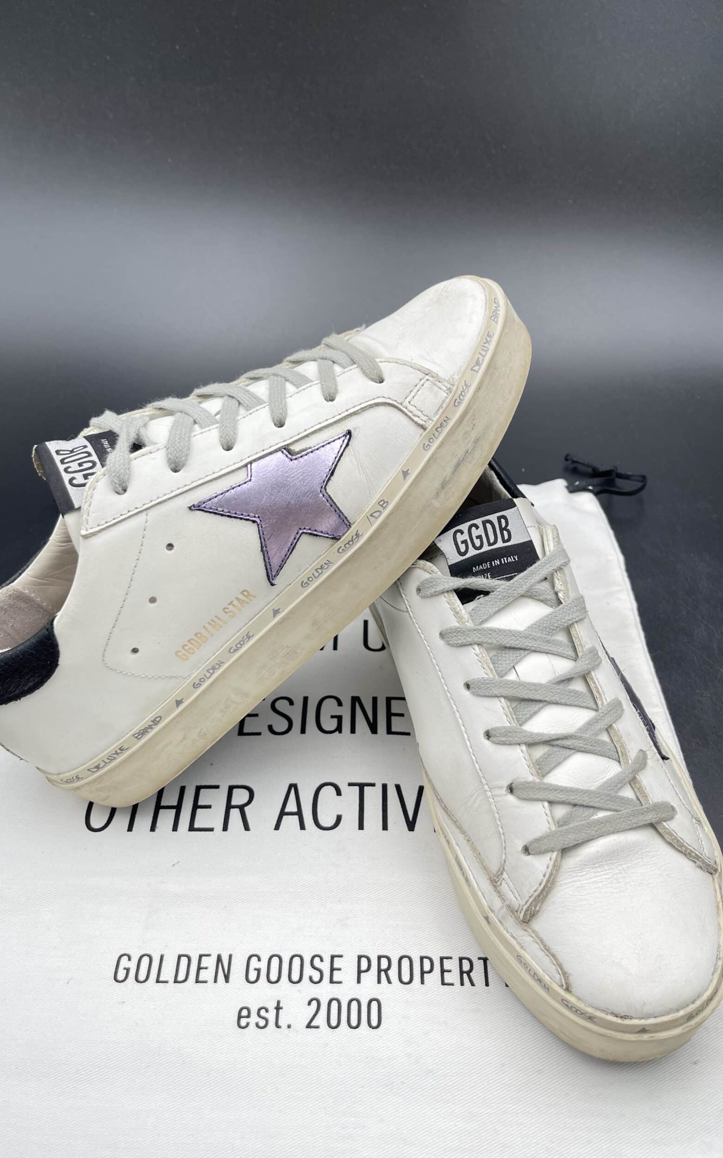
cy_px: 582
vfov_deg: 68.4
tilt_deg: -44.0
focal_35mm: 27
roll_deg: +3.5
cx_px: 336
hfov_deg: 46.0
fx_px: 851
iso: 32
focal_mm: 5.1
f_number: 1.6
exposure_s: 1/492
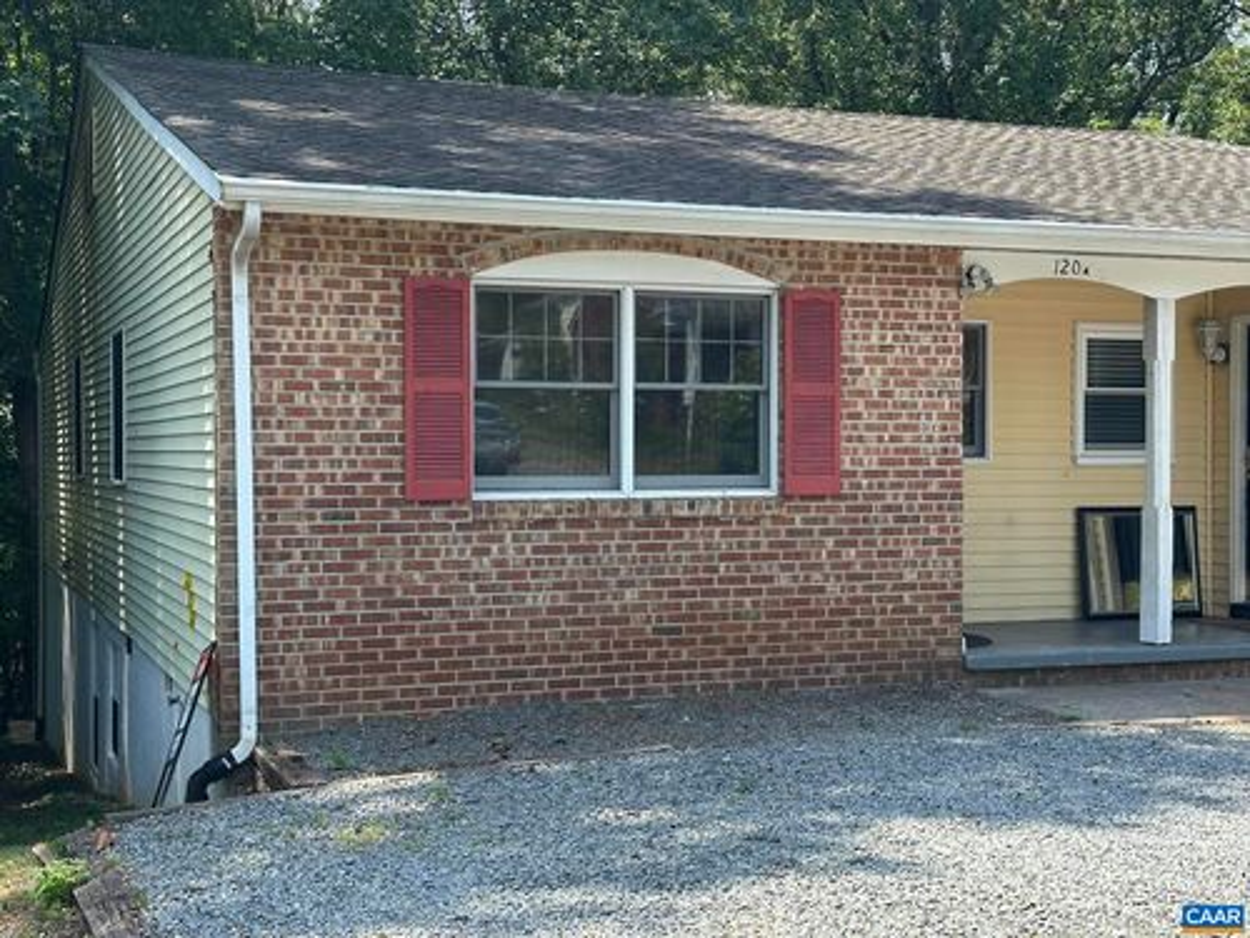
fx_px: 1733
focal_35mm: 48
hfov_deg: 39.7
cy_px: 469
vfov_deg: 30.3
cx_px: 625
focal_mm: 6.86
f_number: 1.78
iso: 64
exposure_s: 1/872
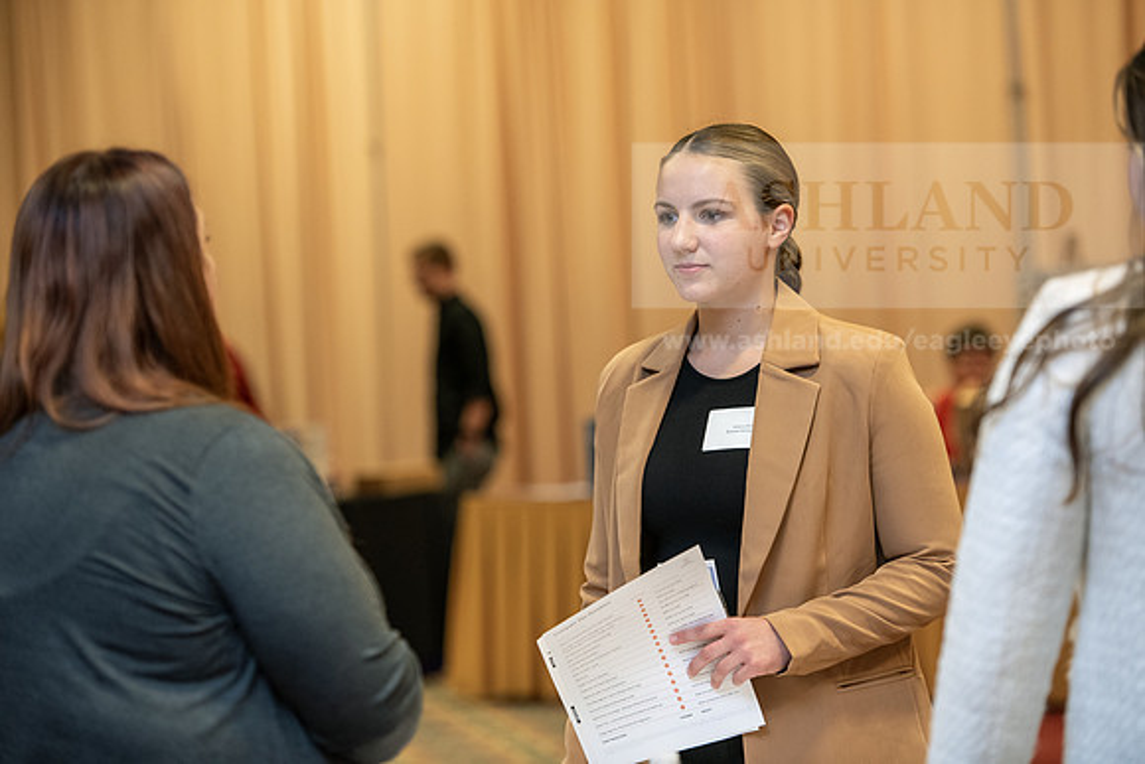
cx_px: 572
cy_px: 382
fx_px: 3881
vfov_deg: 11.2
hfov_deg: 16.8
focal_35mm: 122
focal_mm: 122
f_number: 3.2
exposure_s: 1/200
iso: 1600
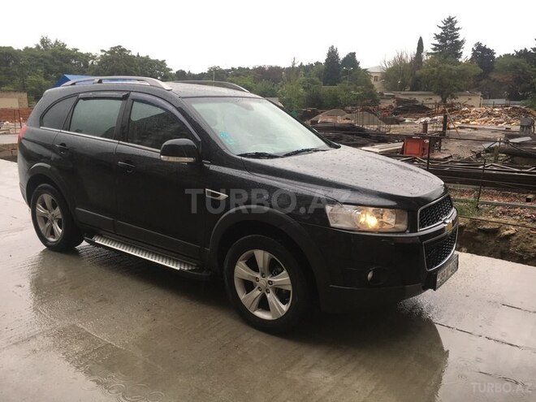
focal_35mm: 29
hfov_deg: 61.7
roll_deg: -1.6
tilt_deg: -11.2
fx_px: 449
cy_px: 201
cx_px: 268
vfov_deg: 48.2
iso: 40
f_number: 2.2
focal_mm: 4.15
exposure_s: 1/100
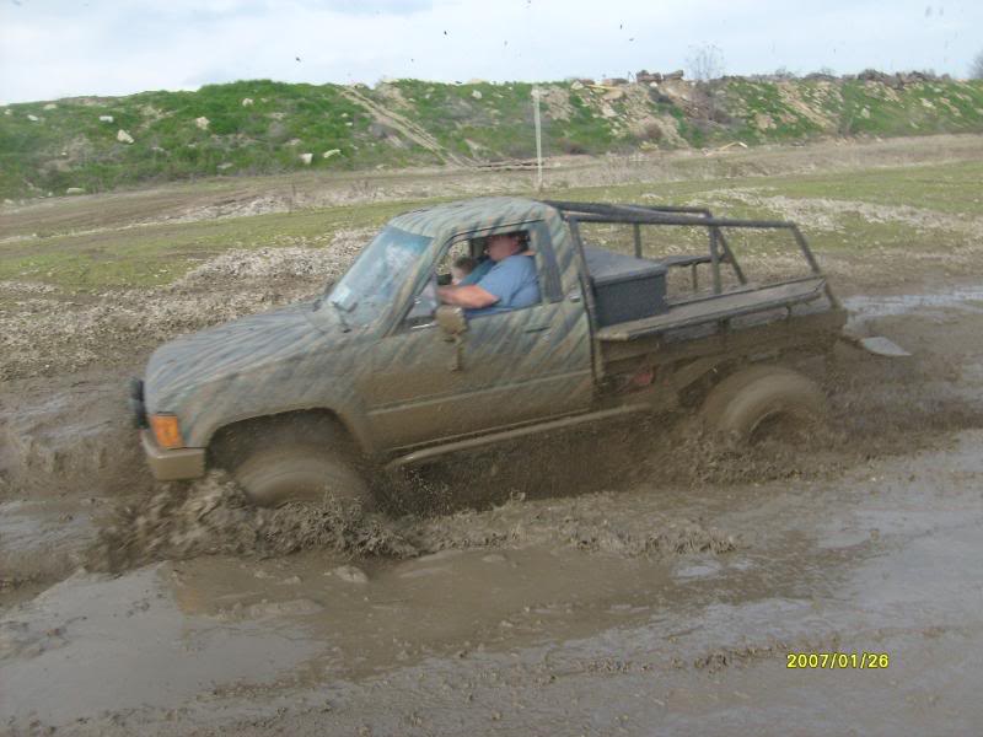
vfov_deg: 40.7
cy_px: 368
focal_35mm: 35
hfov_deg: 52.6
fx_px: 994
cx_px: 492
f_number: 7.1
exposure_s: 1/125
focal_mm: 5.8
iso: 80
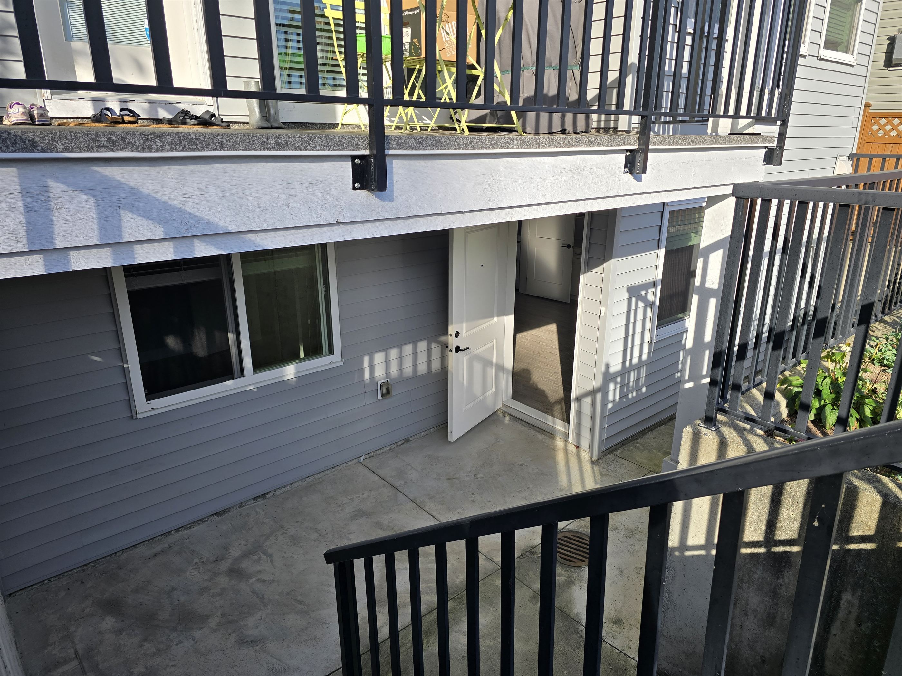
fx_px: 599
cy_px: 338
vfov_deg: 58.9
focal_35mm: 23
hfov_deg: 73.9
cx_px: 451
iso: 12
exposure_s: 1/580
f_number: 1.7
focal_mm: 6.3
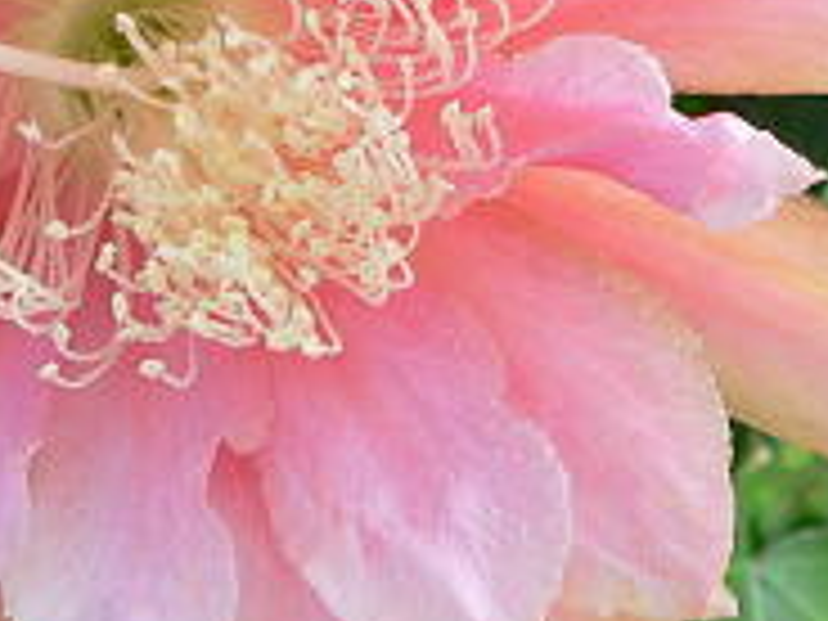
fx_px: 2990
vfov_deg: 11.8
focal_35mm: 125
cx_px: 202
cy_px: 40
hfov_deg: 15.7
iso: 100
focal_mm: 6
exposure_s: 1/50
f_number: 2.8
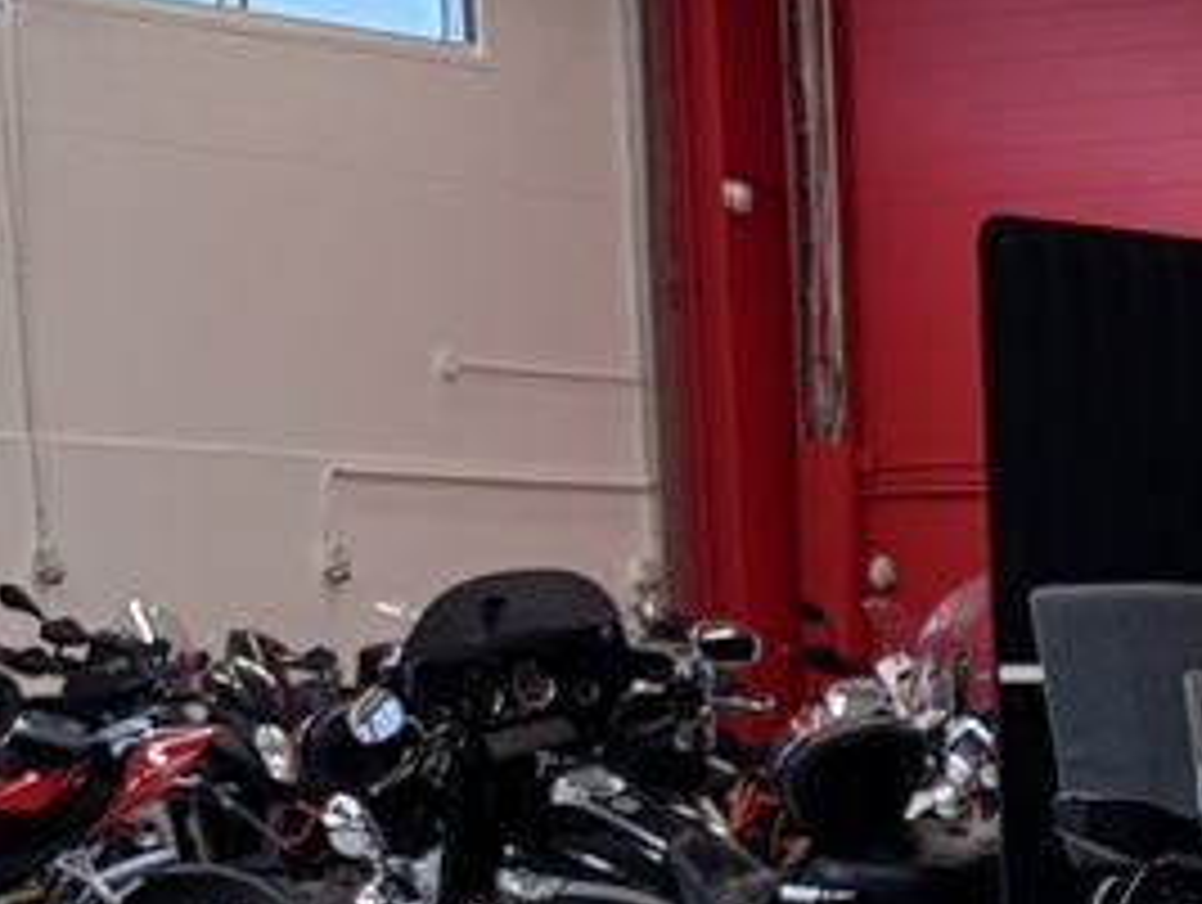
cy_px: 1448
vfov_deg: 10.2
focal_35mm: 140
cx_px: 2300
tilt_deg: -7.8
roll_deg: -0.2
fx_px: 4868
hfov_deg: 12.6
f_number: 1.6
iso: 80
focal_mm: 5.96
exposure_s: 1/100
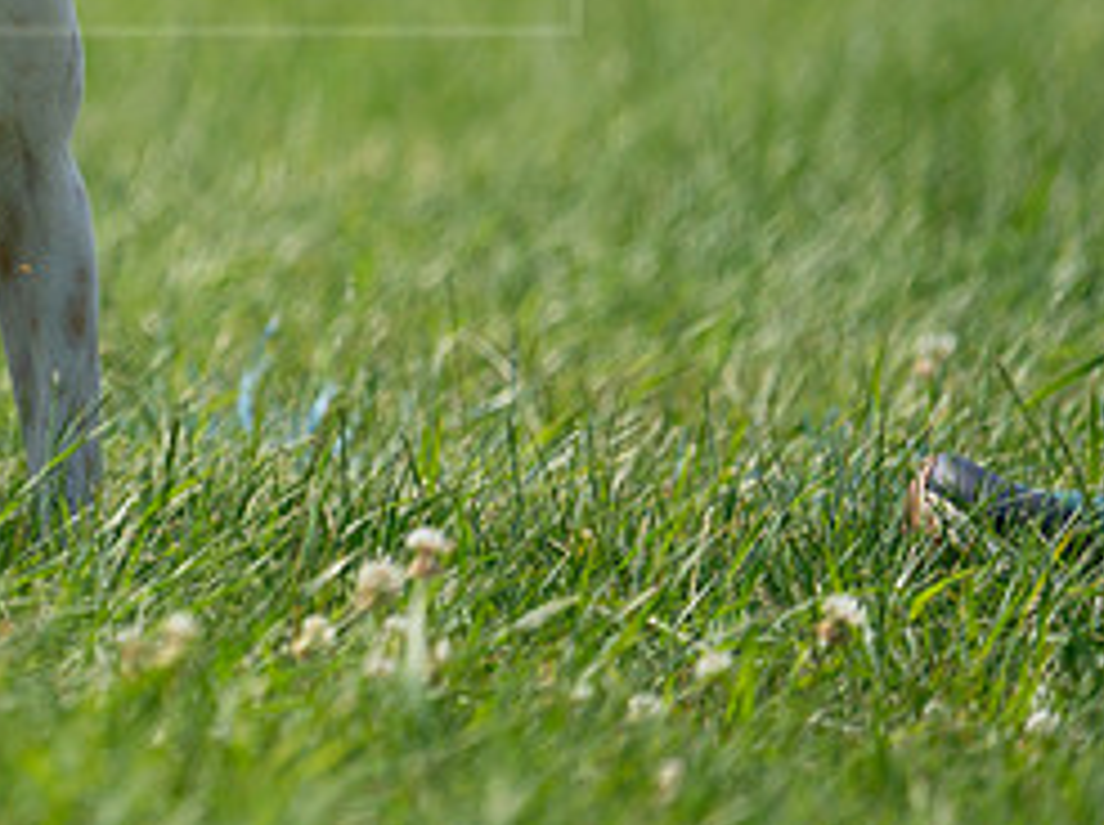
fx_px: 36991
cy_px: -34
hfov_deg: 1.7
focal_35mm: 1161
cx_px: -157
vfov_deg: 1.3
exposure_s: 1/4000
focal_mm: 512
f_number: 6.3
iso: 640
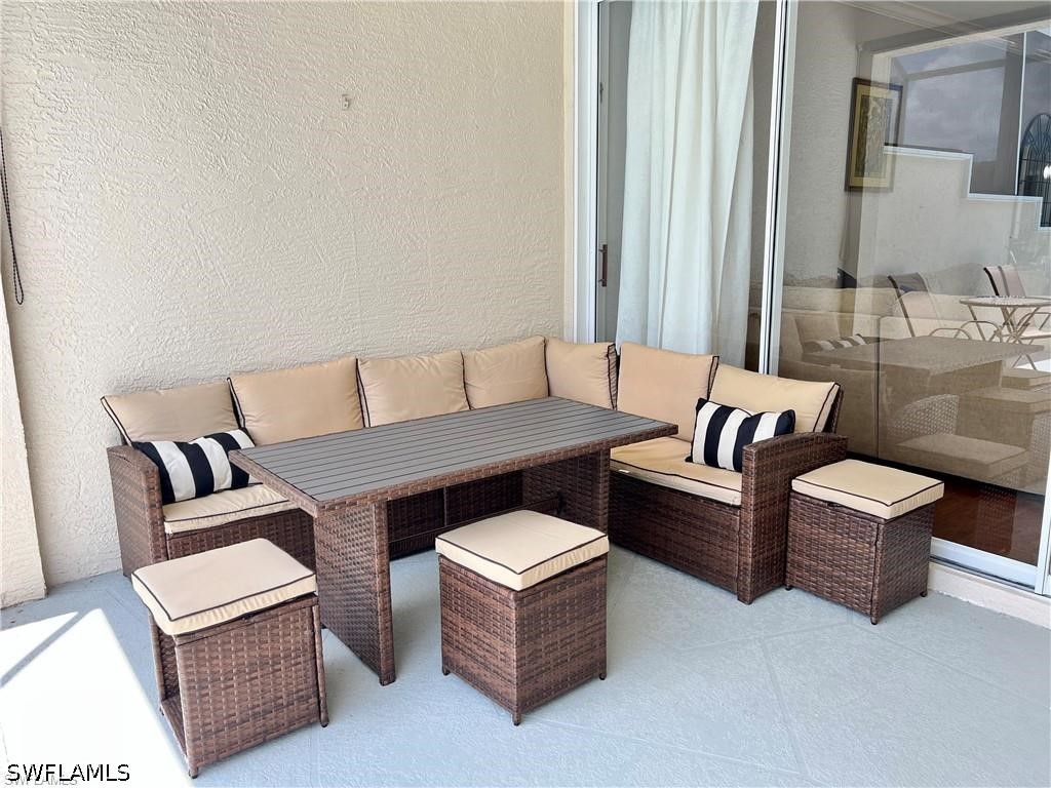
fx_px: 789
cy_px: 394
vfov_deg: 53.1
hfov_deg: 67.3
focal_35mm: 26
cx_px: 526
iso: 50
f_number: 1.5
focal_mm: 5.7
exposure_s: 1/215
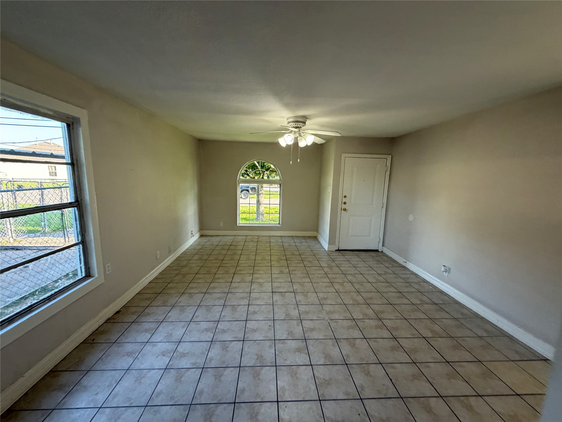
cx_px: 281
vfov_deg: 85.7
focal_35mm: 14
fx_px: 227
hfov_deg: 102.1
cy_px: 211
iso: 160
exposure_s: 1/120
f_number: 2.2
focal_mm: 2.22
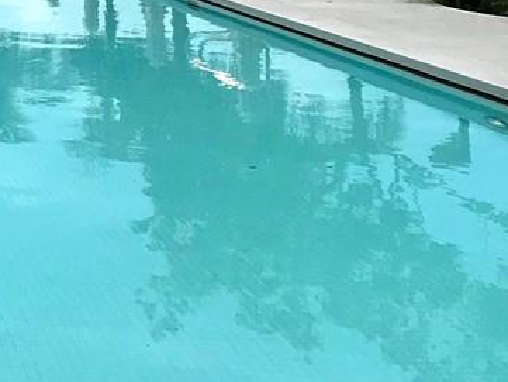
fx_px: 1820
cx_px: -298
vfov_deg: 11.4
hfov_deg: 14.6
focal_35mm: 124
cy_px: -202
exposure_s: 1/5319
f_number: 1.8
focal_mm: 3.99
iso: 20
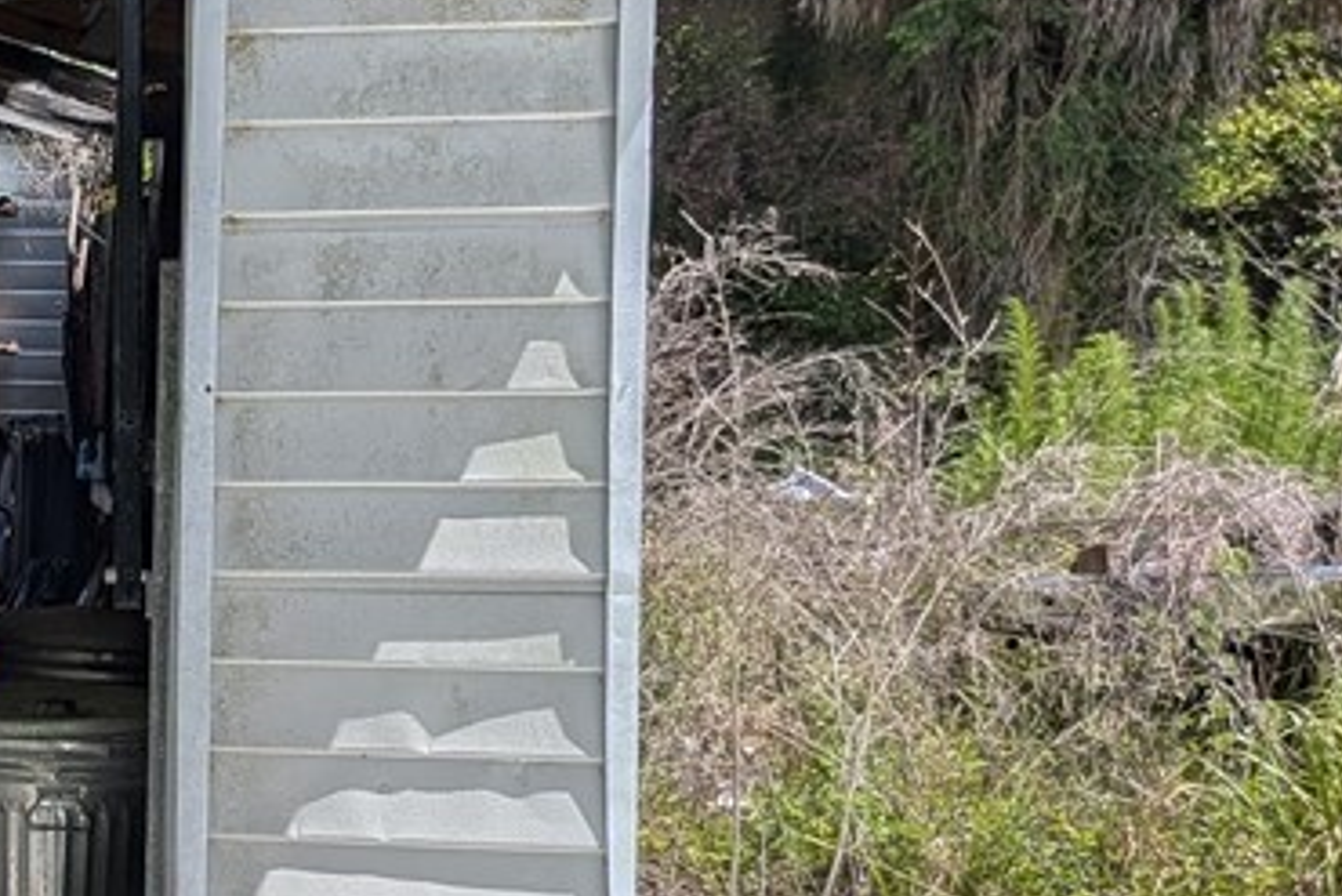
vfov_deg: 19.8
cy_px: 468
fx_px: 2573
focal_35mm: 69
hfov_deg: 24.6
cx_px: -504
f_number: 1.7
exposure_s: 1/3344
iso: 28
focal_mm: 4.53
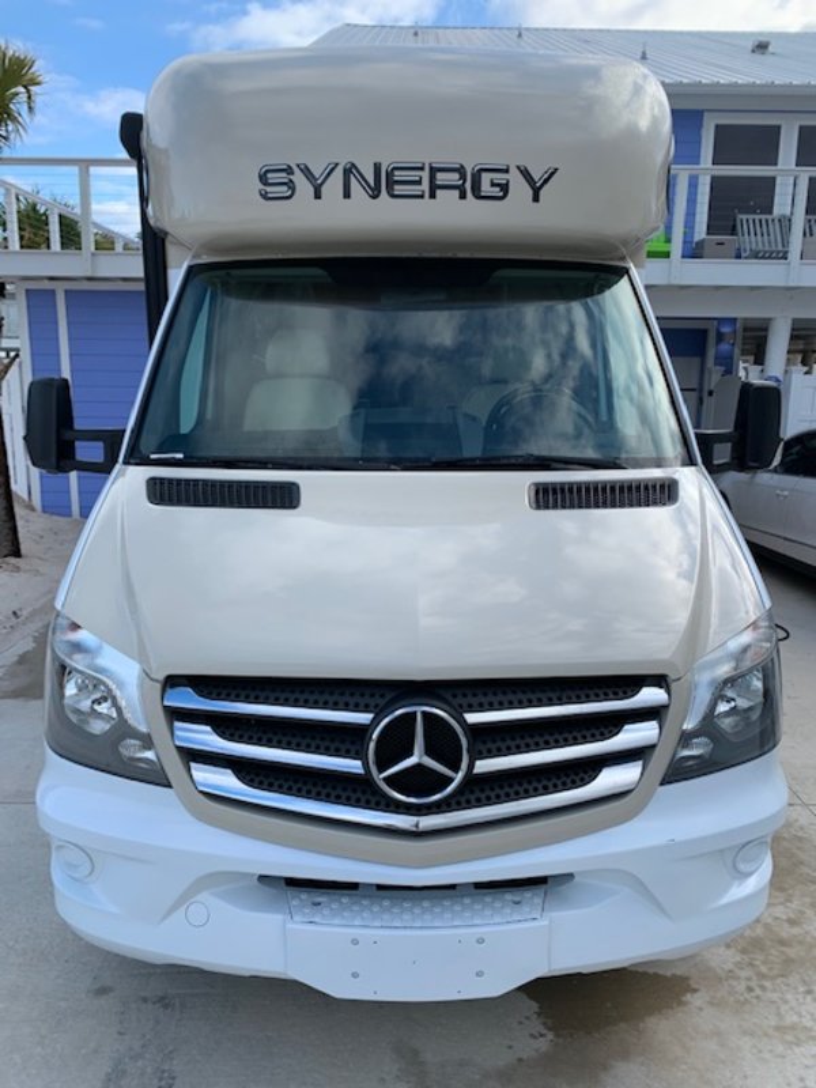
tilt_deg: -10.0
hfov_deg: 53.1
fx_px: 817
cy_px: 544
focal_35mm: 26
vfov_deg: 67.3
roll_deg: -0.8
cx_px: 408
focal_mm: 4.25
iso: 25
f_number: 1.8
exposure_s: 1/962
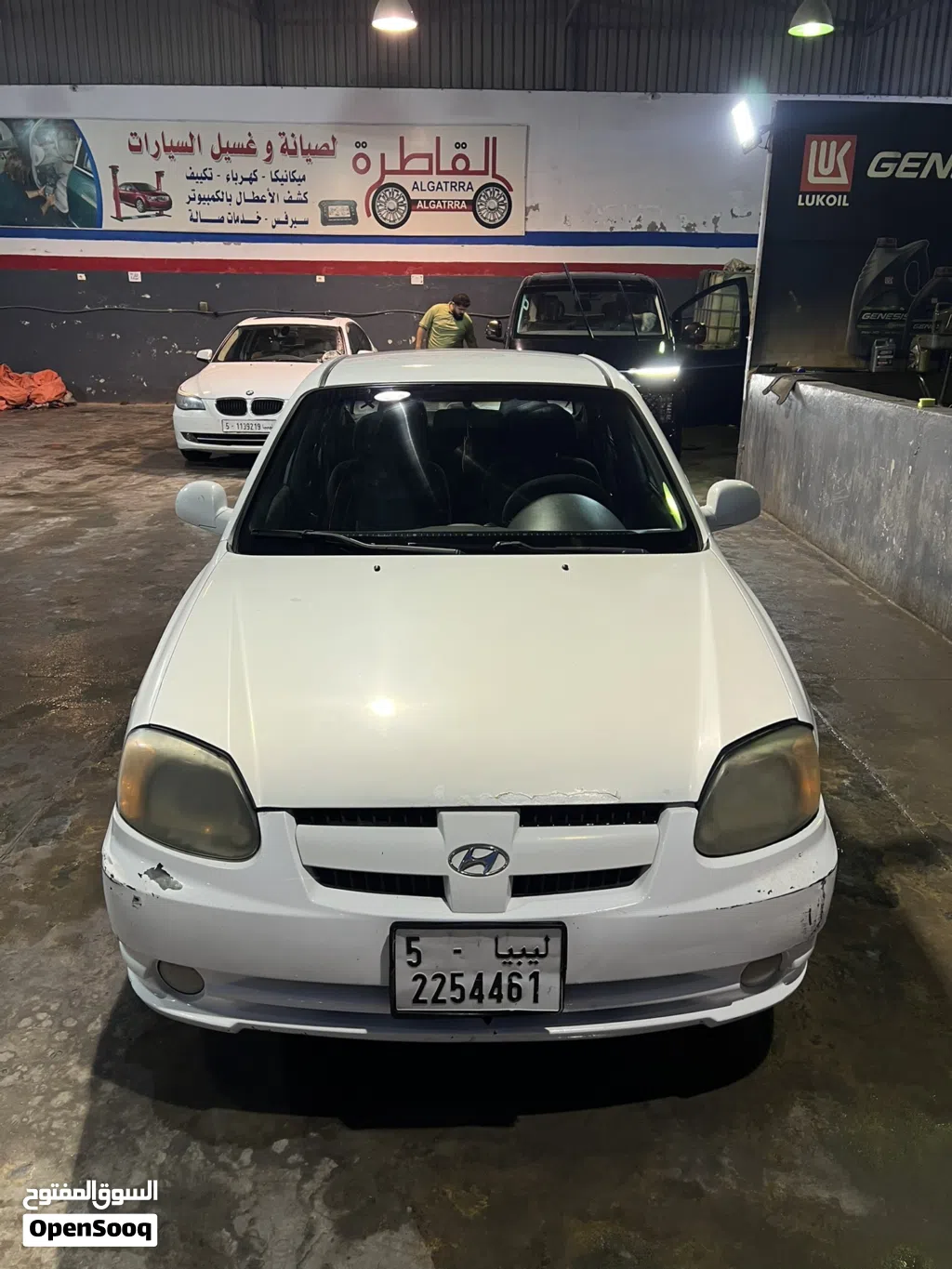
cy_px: 634
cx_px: 476
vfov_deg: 67.3
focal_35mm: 26
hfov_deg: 53.1
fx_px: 953
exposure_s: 1/50
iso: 125
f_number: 1.5
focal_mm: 5.7
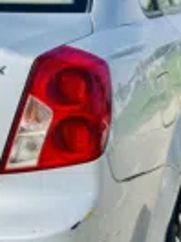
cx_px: 80
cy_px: 60
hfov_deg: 6.4
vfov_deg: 8.5
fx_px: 1624
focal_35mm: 233
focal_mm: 9
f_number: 2.8
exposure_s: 1/881
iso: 32
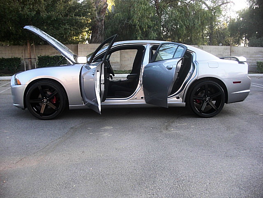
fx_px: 274
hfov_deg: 51.4
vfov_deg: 39.7
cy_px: 99
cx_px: 132
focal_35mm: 36
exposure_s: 1/60
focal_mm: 6.3
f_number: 2.8
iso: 50
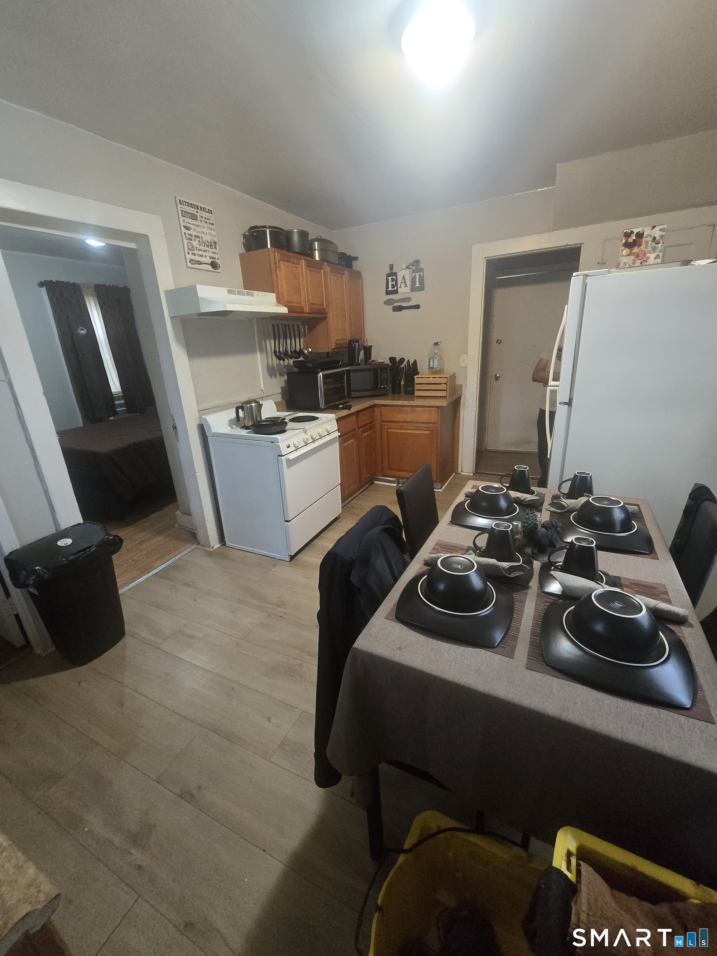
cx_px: 358
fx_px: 359
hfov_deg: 89.9
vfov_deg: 106.2
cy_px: 478
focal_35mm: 13
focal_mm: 2.2
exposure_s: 1/60
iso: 1000
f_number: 2.2
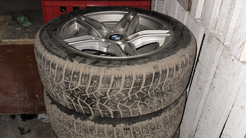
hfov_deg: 55.3
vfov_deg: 32.6
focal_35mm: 36
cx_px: 120
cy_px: 88
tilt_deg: -37.1
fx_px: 235
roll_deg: -1.1
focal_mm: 6.86
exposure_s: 1/4
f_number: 1.78
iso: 100
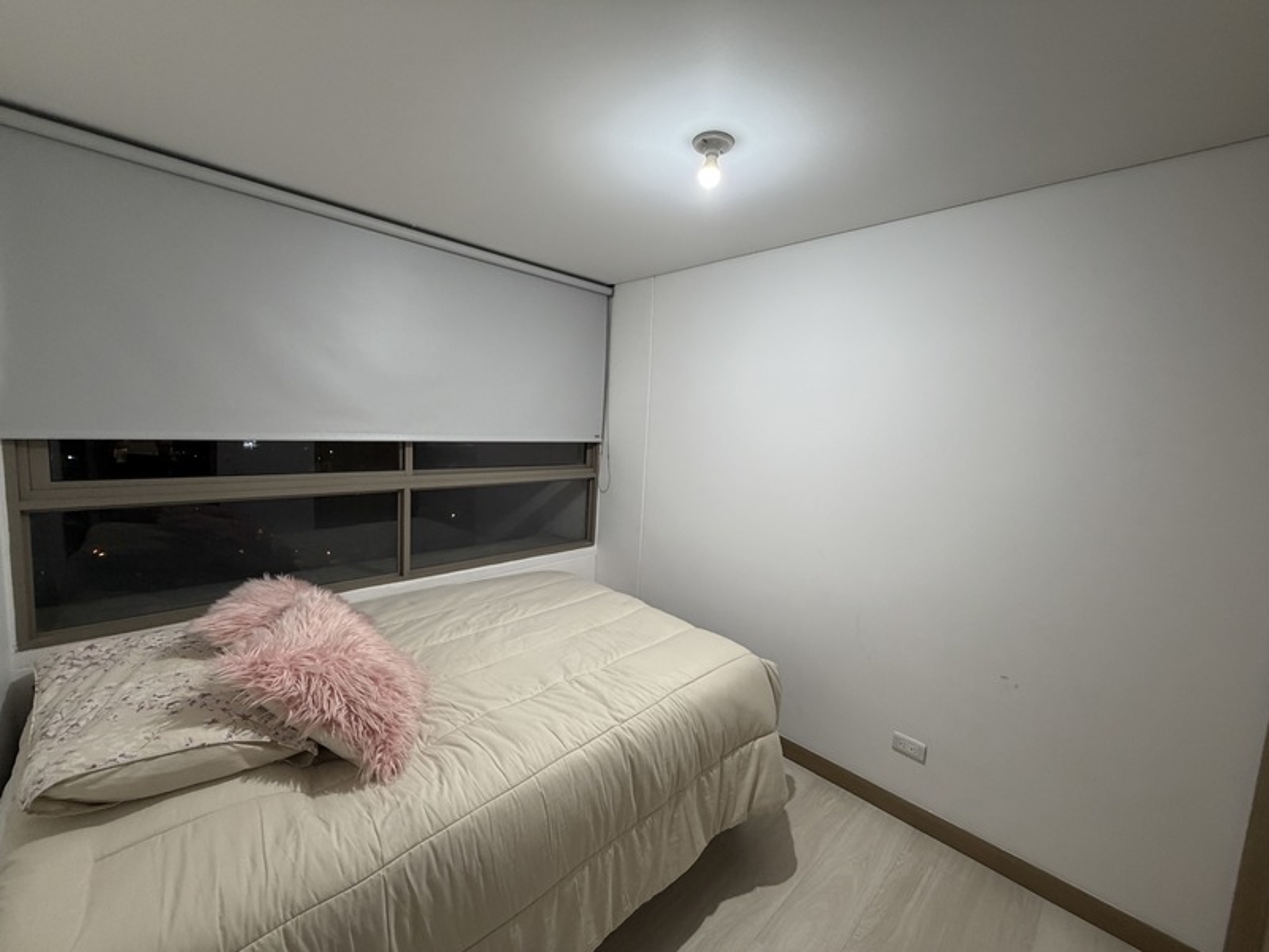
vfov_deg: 85.7
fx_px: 513
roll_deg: -2.7
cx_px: 634
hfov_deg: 102.1
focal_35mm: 14
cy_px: 476
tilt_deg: -6.3
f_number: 2.2
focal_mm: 2.22
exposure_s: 1/120
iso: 320
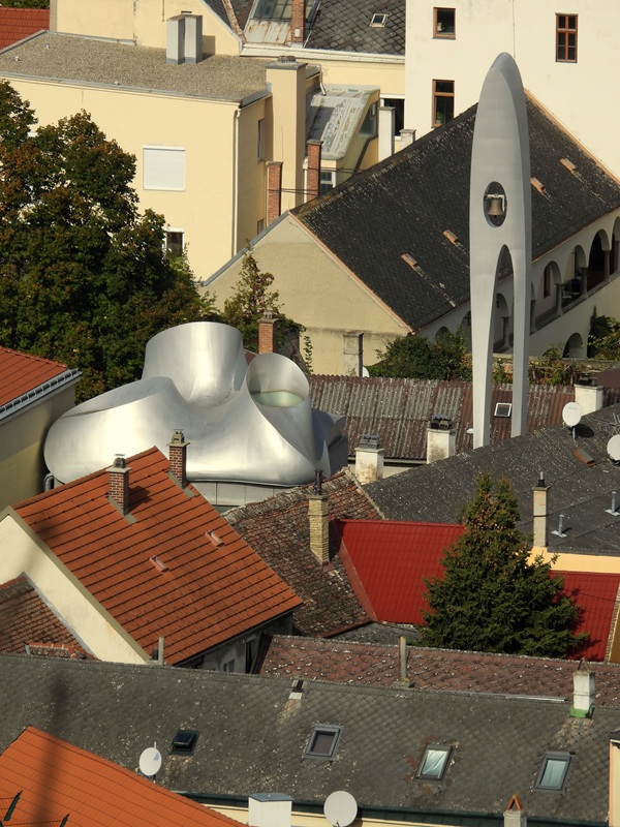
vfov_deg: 3.3
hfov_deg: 2.5
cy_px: 414
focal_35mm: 600
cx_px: 310
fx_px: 14329
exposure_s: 1/1000
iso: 100
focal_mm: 107
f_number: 5
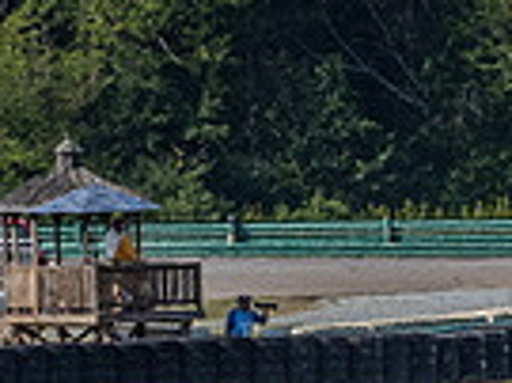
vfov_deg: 1.6
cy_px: 630
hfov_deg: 2.2
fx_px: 13492
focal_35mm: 913
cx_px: 1007
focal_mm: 100
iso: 320
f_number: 13
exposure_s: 1/320
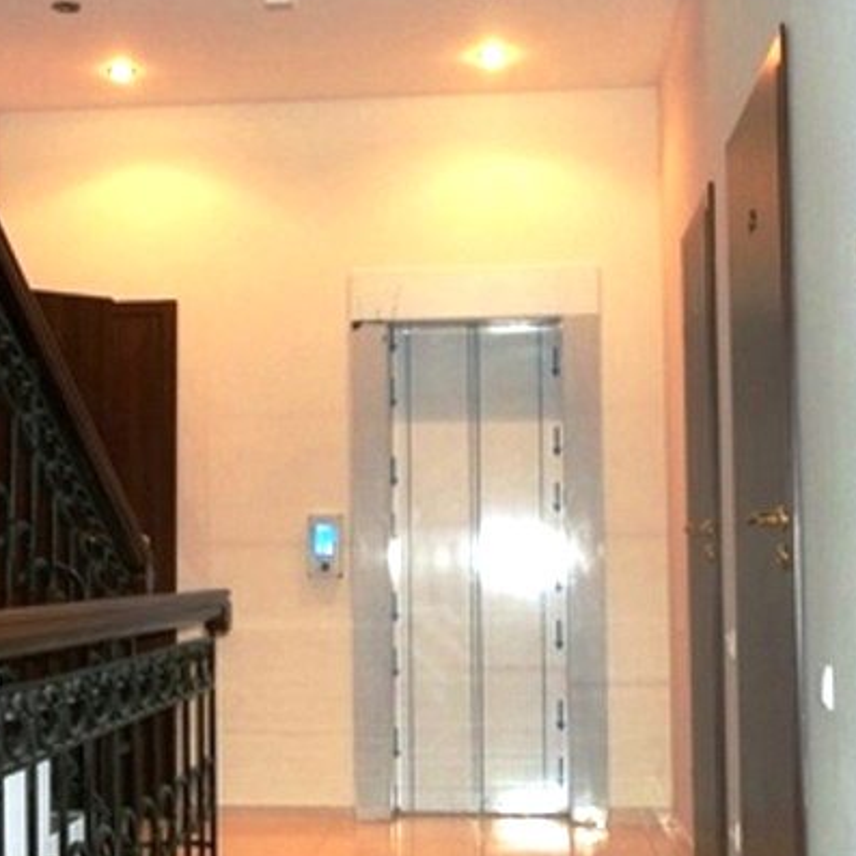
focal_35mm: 57
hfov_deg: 30.0
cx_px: 354
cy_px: 474
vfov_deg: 30.0
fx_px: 1595
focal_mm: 5.7
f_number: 2.9
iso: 160
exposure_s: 1/30
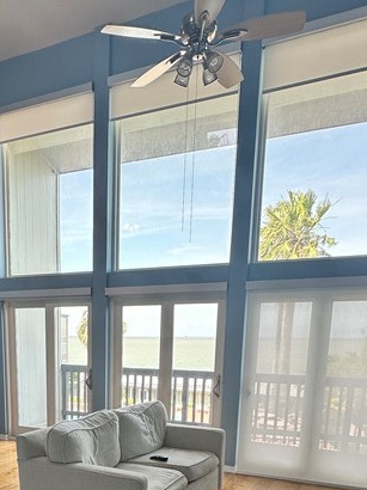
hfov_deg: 39.8
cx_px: 103
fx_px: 495
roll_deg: -0.2
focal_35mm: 35
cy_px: 430
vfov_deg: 47.9
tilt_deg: -10.4
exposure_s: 1/159
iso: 40
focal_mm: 2.22
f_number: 2.2
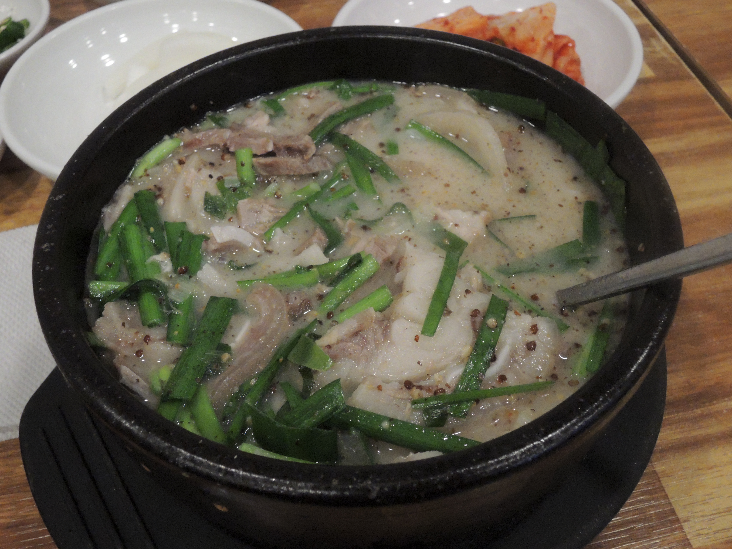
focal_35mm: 40
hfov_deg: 46.8
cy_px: 274
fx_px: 846
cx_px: 366
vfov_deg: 36.0
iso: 1600
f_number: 3.3
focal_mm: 7.2
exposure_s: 1/160
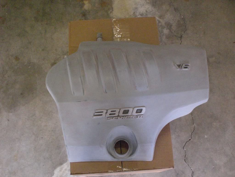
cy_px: 88
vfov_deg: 37.7
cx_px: 118
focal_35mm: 38
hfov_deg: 49.0
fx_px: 258
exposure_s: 1/100
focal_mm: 6.3
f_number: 3.1
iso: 800
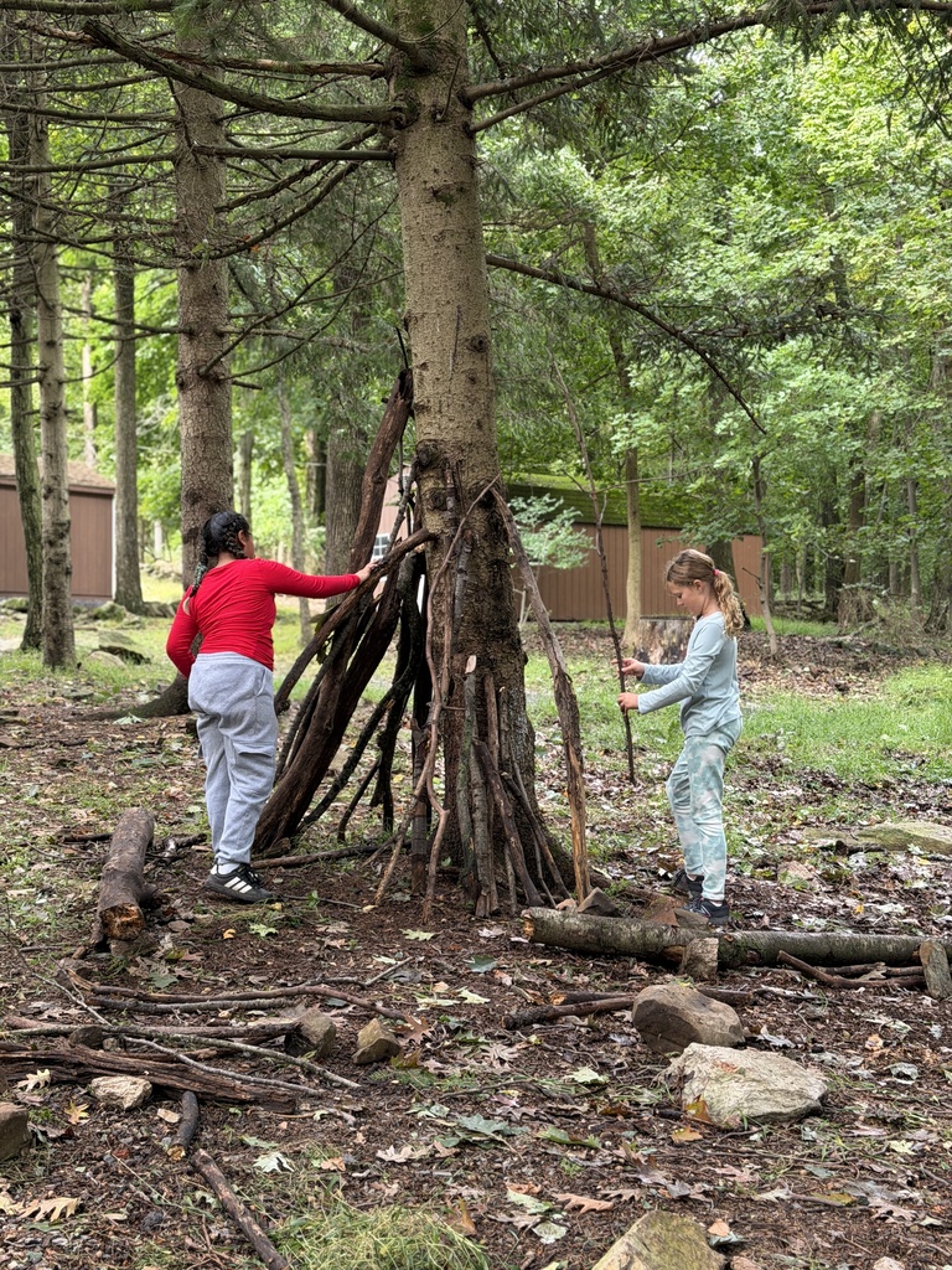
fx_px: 1760
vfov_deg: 39.7
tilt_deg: +0.6
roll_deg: +0.8
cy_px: 635
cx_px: 476
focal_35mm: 48
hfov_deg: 30.3
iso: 100
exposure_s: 1/71
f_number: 1.78
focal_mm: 6.76
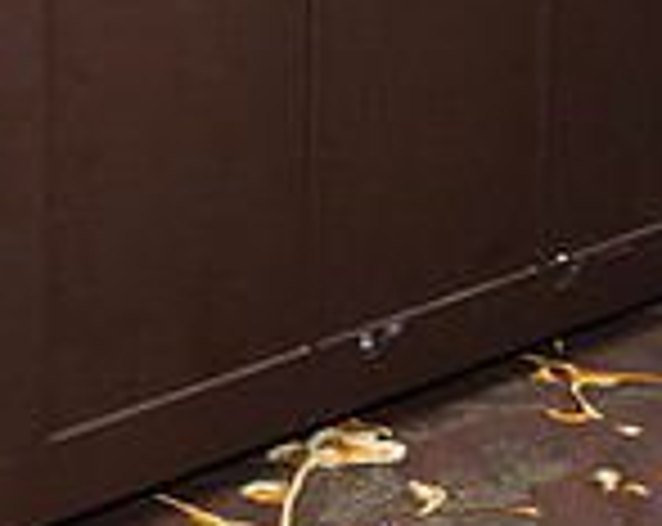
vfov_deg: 10.5
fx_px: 2757
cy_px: -303
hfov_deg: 13.7
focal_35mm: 141
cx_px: 257
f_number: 5.6
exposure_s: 1/125
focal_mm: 38
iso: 800
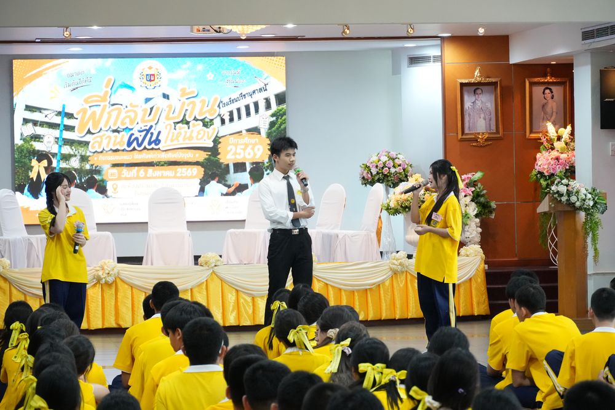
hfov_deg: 15.5
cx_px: 308
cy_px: 205
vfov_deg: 10.4
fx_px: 2255
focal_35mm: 132
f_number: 5.6
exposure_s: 1/125
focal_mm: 88
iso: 4000
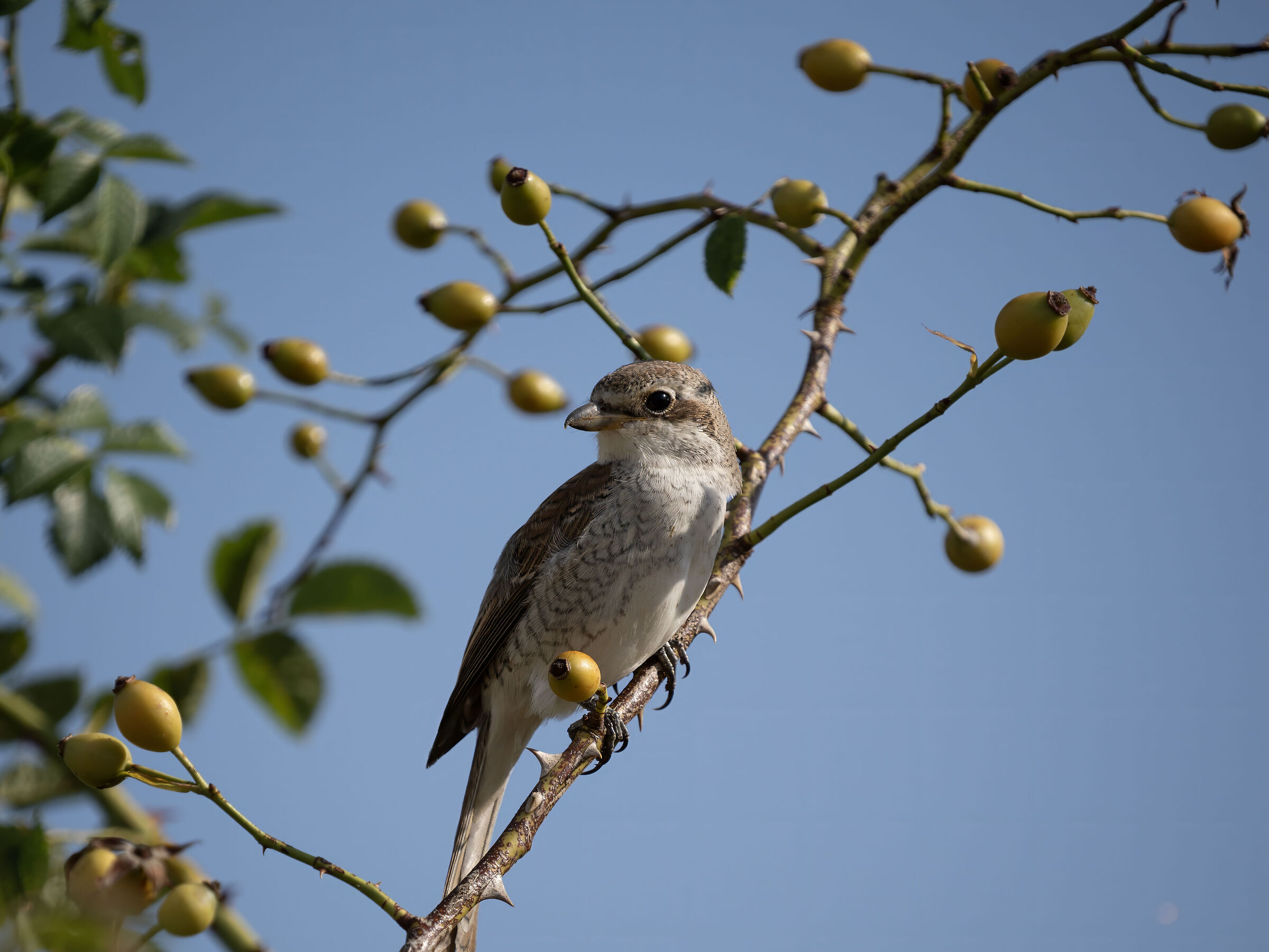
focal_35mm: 801
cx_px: 634
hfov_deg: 2.5
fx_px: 29364
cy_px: 476
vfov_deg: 1.9
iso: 250
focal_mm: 400
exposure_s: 1/2000
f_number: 4.5
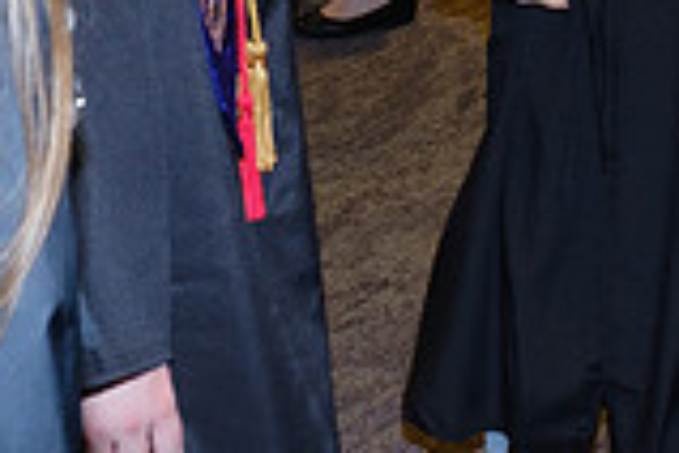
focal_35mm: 118
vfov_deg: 10.4
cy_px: -528
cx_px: 668
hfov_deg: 17.0
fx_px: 2225
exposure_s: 1/60
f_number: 5.6
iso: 1600
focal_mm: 17.6
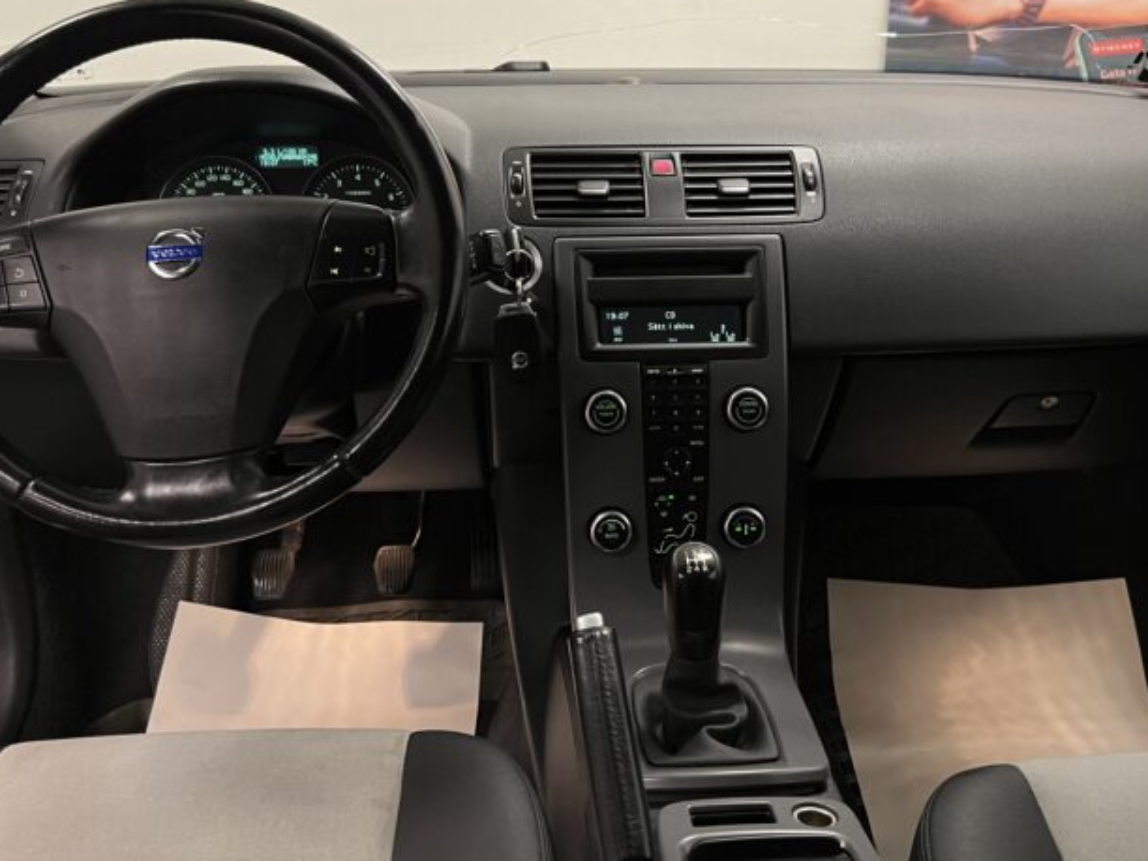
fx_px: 1128
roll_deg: +0.8
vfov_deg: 41.7
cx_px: 602
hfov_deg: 53.9
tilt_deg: -19.5
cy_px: 358
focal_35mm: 34
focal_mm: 5.7
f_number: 1.5
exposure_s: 1/50
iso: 100
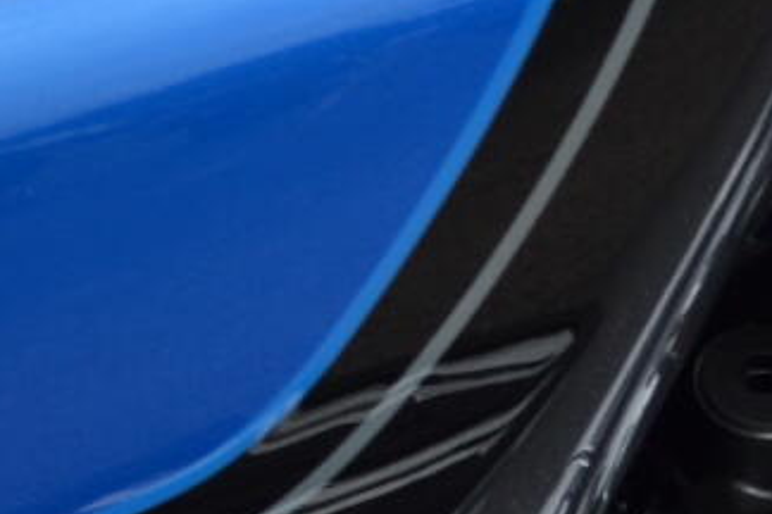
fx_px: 4374
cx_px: 2171
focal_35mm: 204
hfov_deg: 8.7
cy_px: 549
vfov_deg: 6.7
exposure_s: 1/200
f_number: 7.1
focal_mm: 22
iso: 100
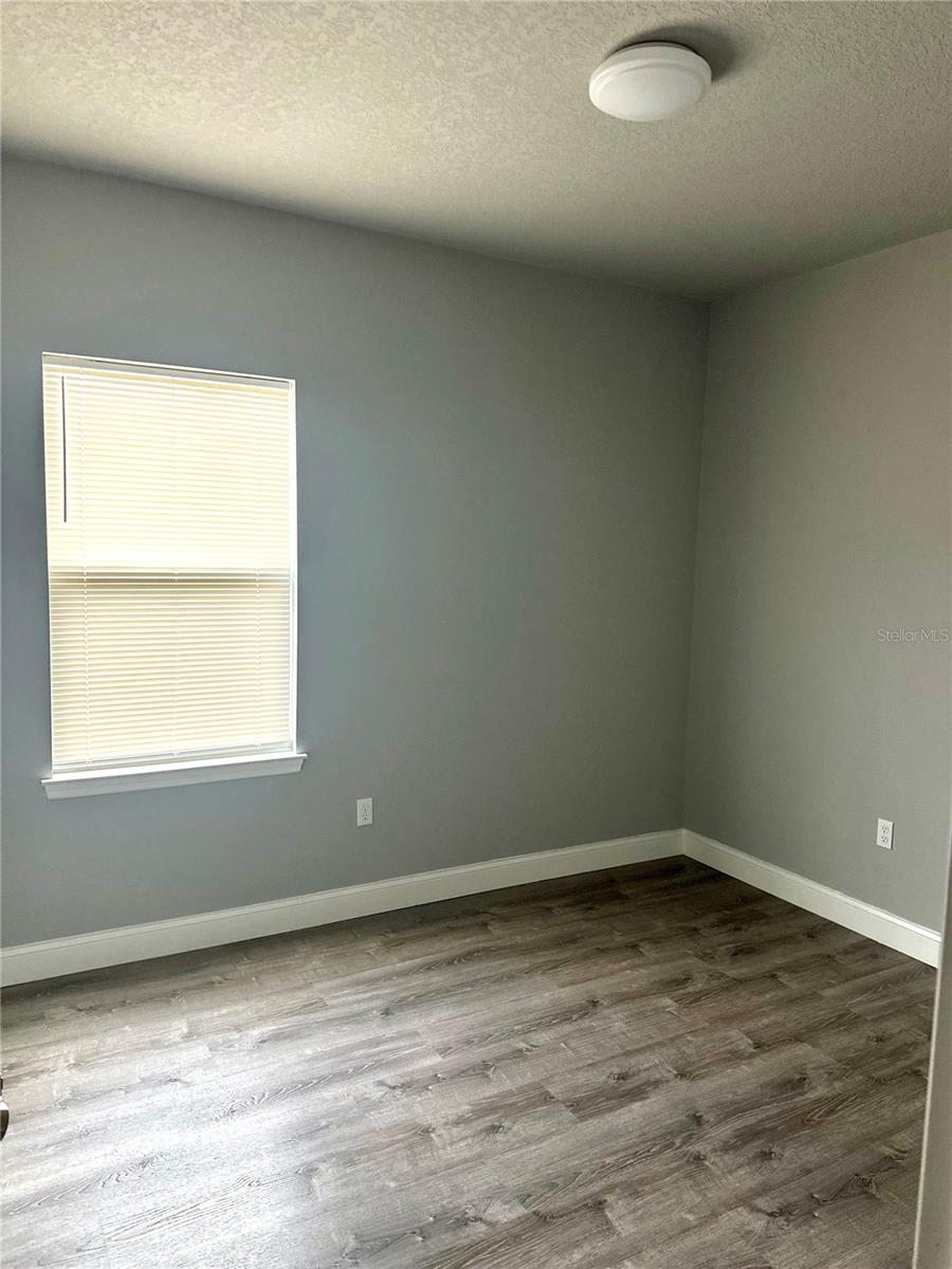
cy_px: 634
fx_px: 880
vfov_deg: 71.6
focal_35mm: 24
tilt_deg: -5.6
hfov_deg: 56.8
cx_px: 476
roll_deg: -1.7
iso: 250
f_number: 1.78
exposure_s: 1/110
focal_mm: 6.86
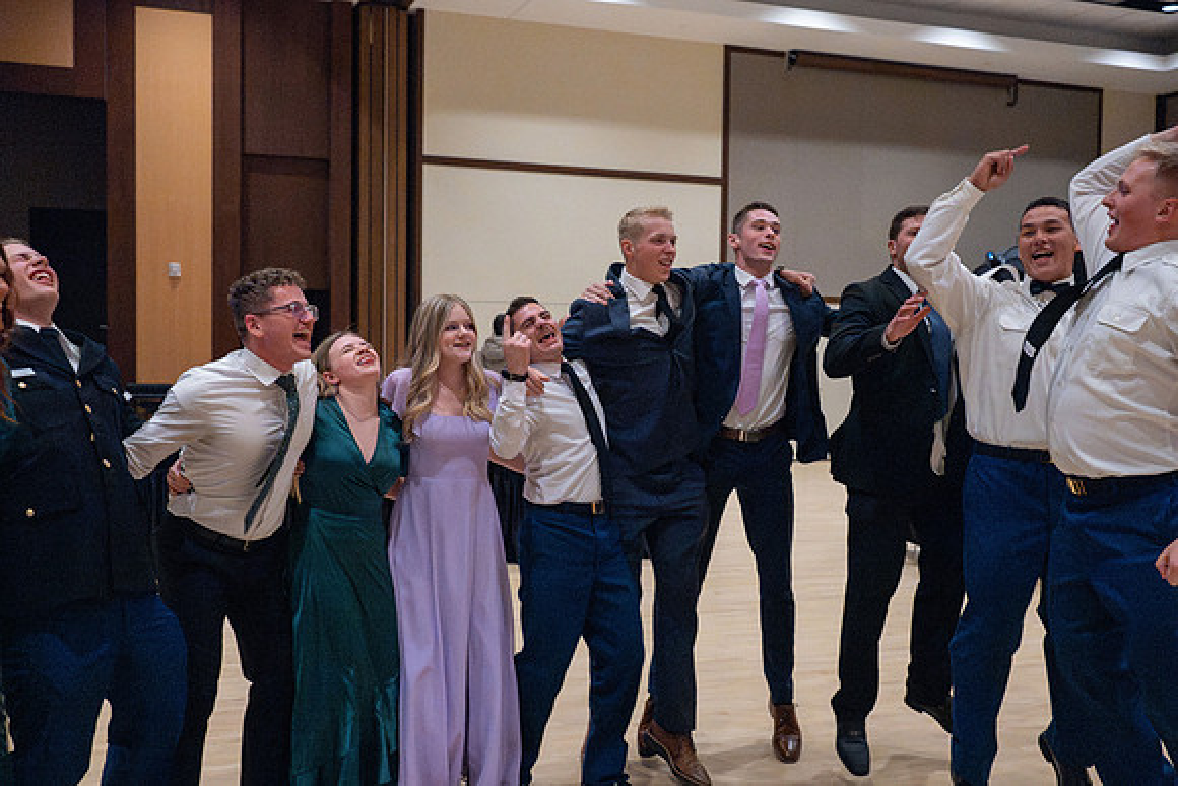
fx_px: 1145
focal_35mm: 35
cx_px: 589
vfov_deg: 37.9
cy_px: 393
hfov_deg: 54.4
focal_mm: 35
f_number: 3.5
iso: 20000
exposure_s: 1/400
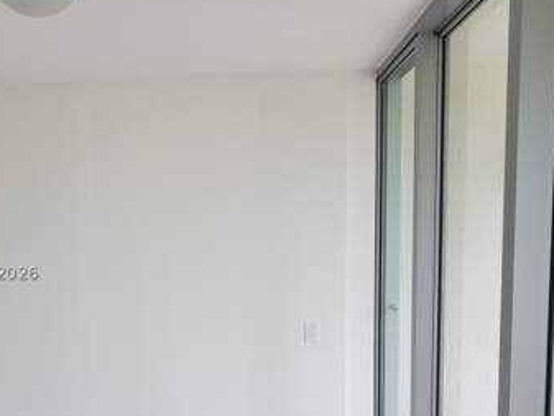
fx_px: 592
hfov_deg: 49.3
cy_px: 273
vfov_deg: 38.3
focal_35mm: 37
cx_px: 189
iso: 40
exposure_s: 1/197
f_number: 1.7
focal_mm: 4.2
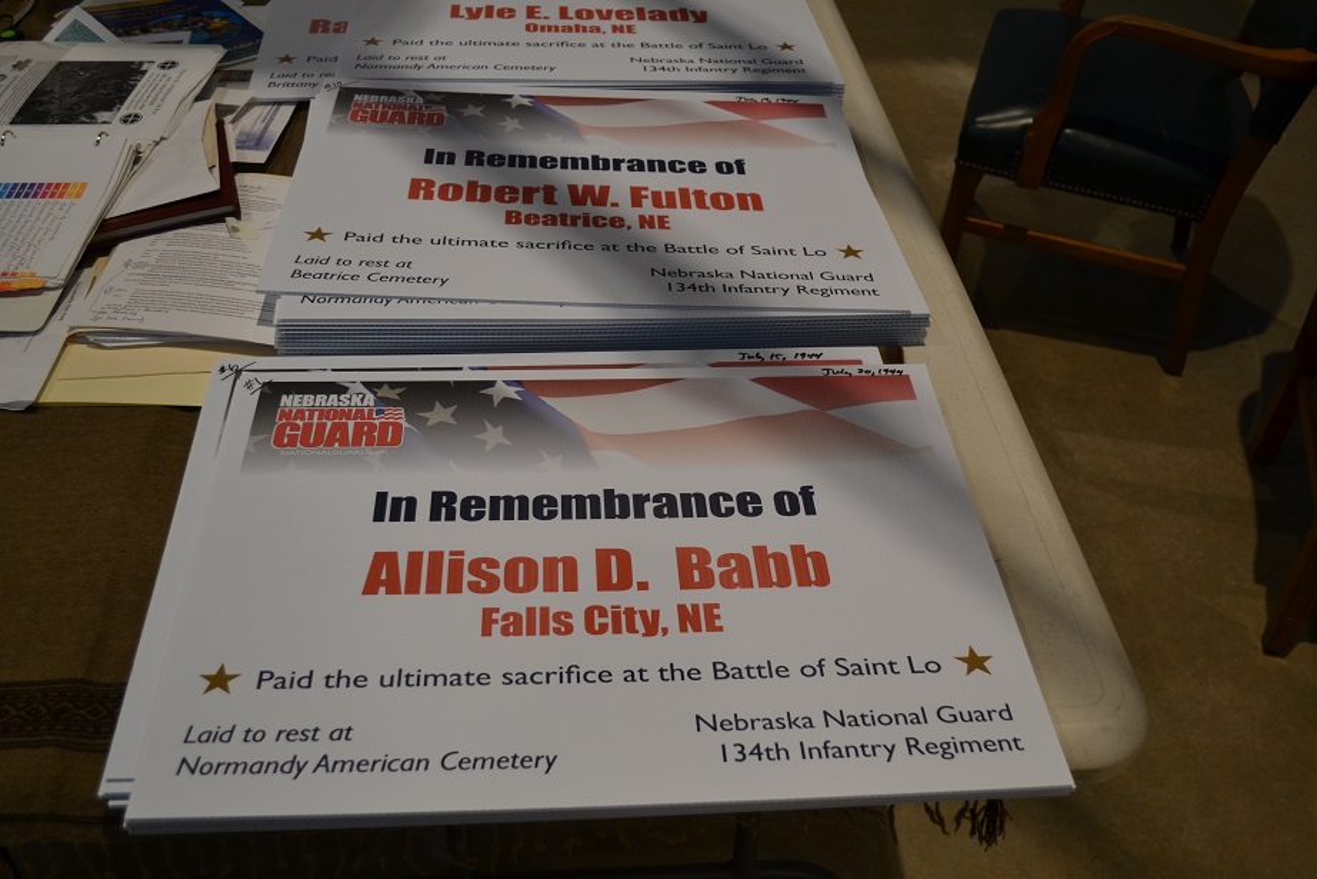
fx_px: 1317
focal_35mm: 36
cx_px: 658
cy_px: 440
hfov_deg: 53.1
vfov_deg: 36.9
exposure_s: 1/60
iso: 400
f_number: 4
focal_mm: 24
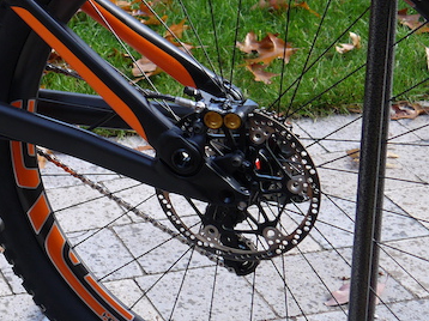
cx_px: -156
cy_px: -16
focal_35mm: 103
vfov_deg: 14.1
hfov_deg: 17.7
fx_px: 1276
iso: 160
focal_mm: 18
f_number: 4.5
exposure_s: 1/125
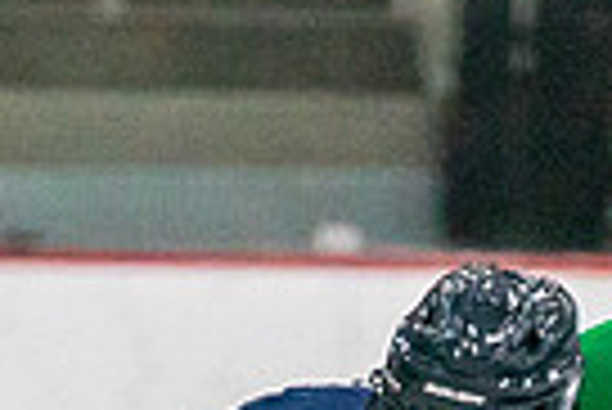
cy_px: 1077
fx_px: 30173
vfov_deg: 0.8
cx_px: 735
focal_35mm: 1773
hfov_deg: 1.2
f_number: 2.8
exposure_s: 1/1250
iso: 3200
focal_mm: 200
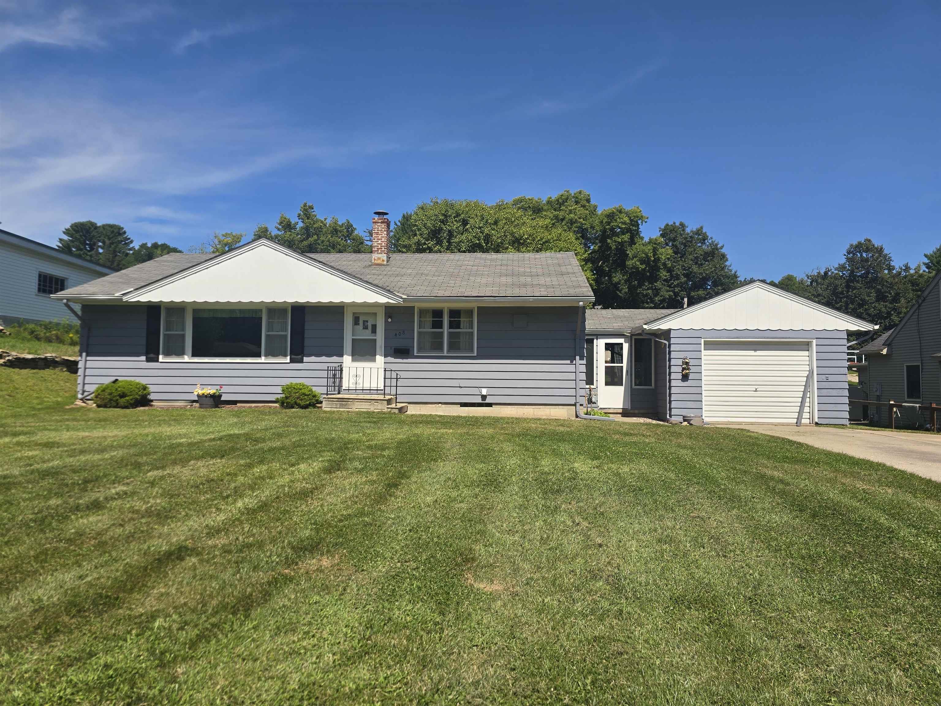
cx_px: 470
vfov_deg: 58.9
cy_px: 353
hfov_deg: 73.9
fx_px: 625
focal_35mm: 23
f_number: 1.7
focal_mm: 6.3
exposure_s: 1/981
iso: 12
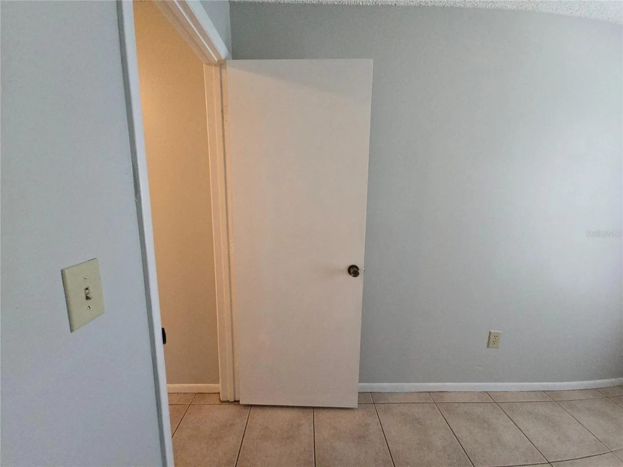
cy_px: 234
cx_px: 312
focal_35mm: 13
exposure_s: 1/60
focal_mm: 2.2
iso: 500
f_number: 2.2
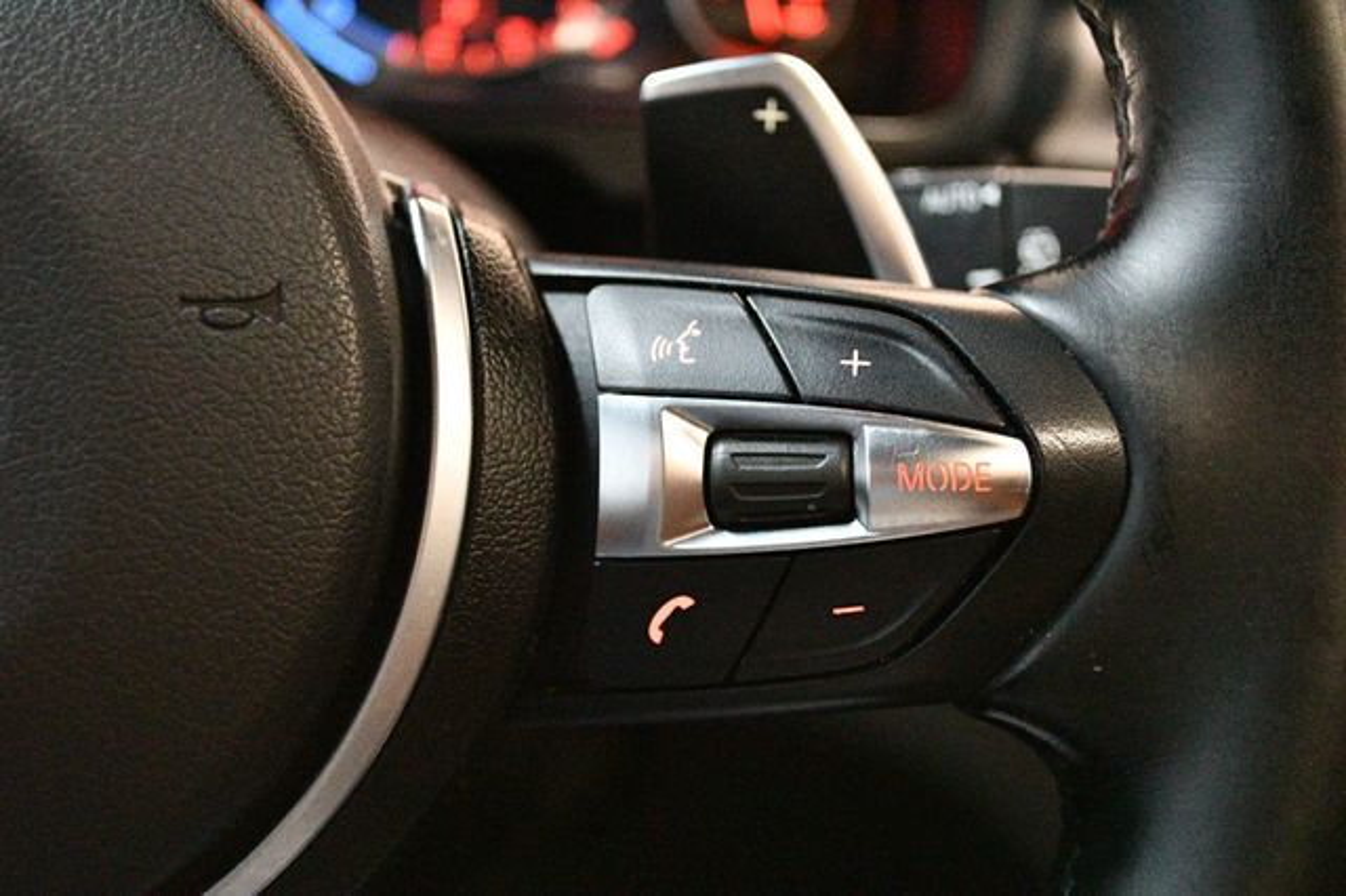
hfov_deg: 38.2
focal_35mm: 52
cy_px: 448
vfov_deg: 26.0
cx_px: 673
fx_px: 1943
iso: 12800
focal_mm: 35
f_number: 5
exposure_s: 1/40
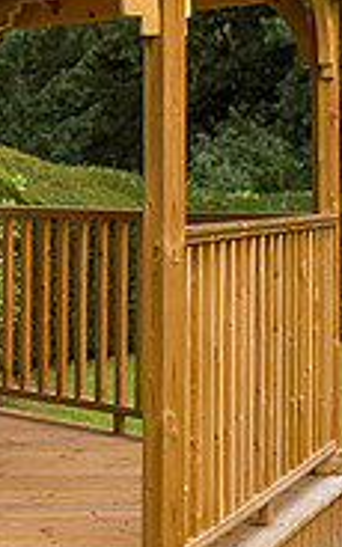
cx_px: -288
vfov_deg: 17.6
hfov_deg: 10.4
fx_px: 1760
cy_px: 174
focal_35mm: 118
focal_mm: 35
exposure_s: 1/320
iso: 100
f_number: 2.2
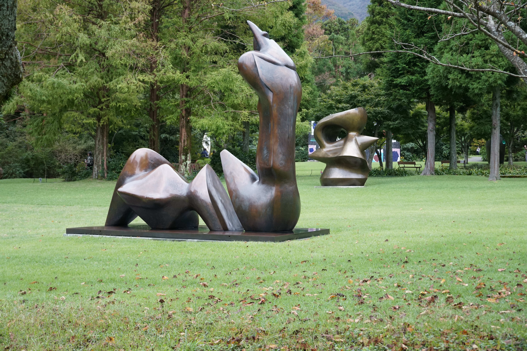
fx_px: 703
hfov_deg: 41.1
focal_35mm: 48
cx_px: 264
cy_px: 176
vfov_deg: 28.1
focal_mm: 32
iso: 800
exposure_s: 1/160
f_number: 4.5
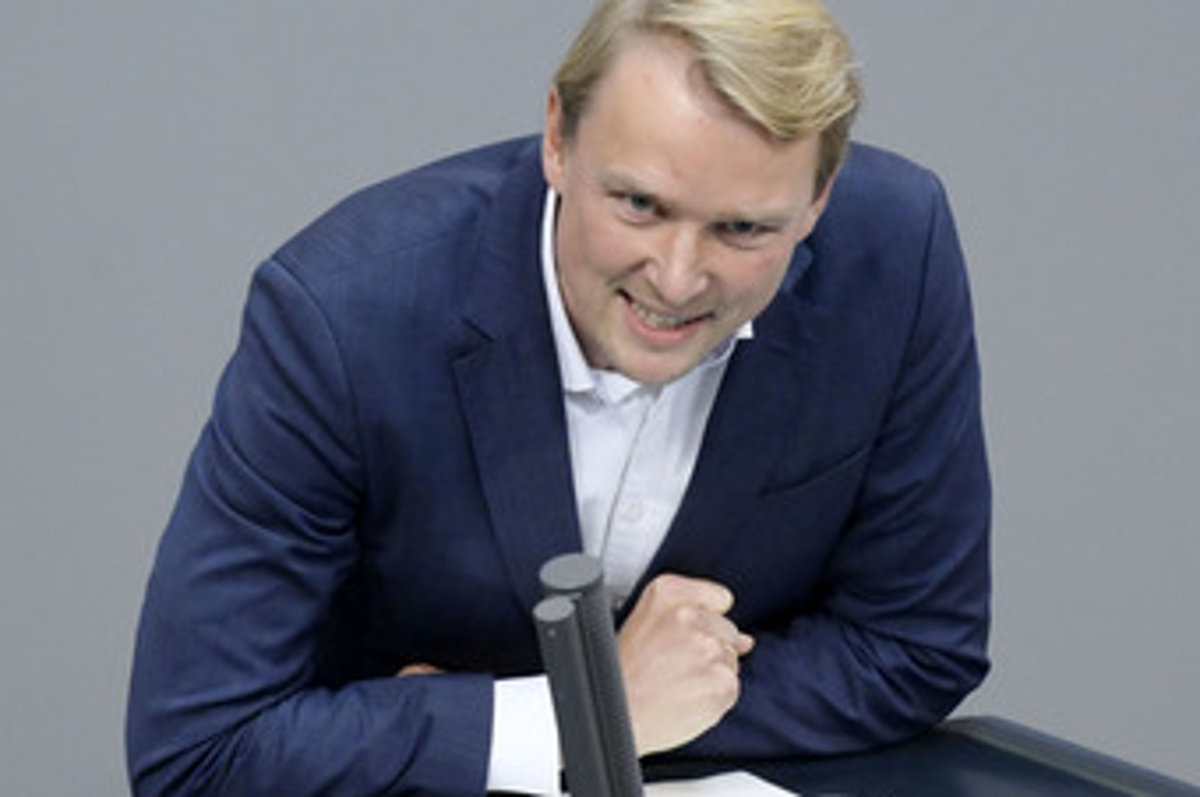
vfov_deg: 2.6
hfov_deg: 4.0
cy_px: 416
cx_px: 704
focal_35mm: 518
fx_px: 17250
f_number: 5.6
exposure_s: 1/400
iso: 8000
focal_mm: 390
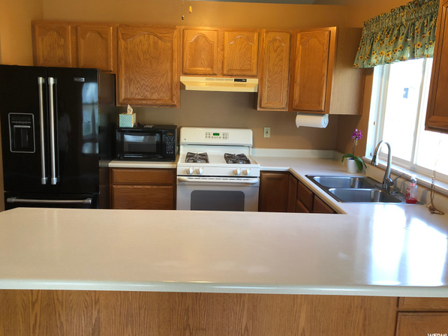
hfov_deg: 59.9
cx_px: 212
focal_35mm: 30
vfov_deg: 46.8
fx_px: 388
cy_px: 159
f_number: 1.8
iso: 32
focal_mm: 3.99
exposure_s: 1/30
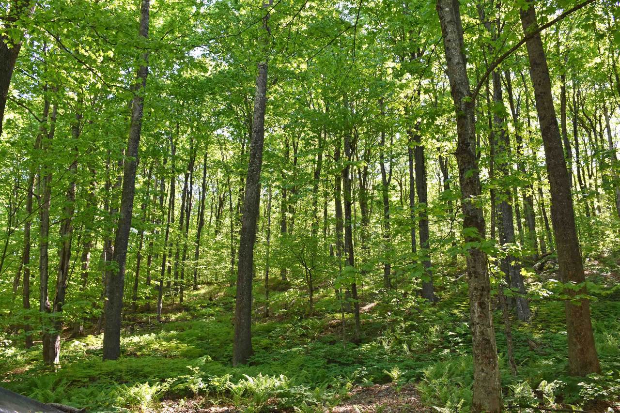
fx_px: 465
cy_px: 206
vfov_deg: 47.9
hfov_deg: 67.4
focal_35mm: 27
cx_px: 310
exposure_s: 1/160
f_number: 6.3
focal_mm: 18
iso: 800
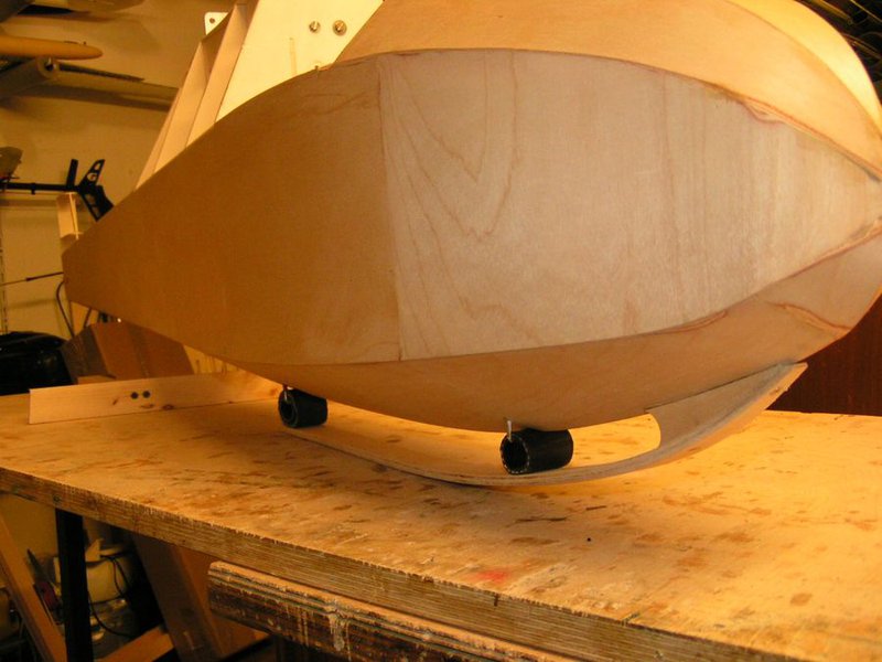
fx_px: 968
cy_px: 331
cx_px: 441
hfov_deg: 49.0
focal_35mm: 38
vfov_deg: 37.7
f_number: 2.8
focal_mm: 5.8
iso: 200
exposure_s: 1/40
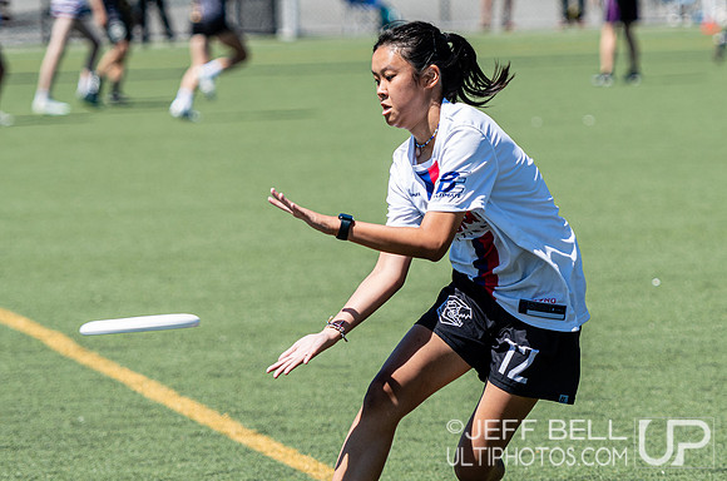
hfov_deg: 7.9
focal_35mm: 262
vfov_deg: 5.2
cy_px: 169
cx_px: 469
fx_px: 5275
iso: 100
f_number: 3.2
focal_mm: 135
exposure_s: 1/1600
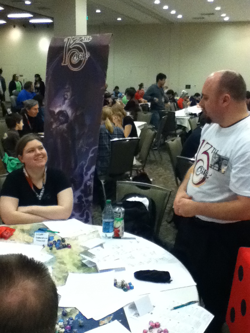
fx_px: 308
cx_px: 125
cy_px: 166
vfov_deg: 56.8
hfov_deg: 44.2
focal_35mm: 32
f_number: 2.4
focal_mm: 3.85
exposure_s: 1/30
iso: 640
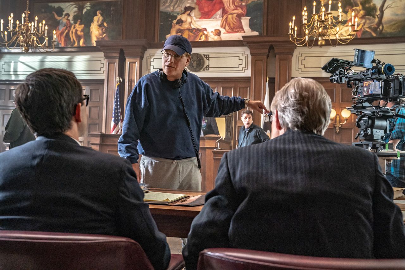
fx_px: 394
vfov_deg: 37.8
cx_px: 202
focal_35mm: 35
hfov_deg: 54.4
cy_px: 135
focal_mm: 35
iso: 2500
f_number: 4.5
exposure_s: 1/160
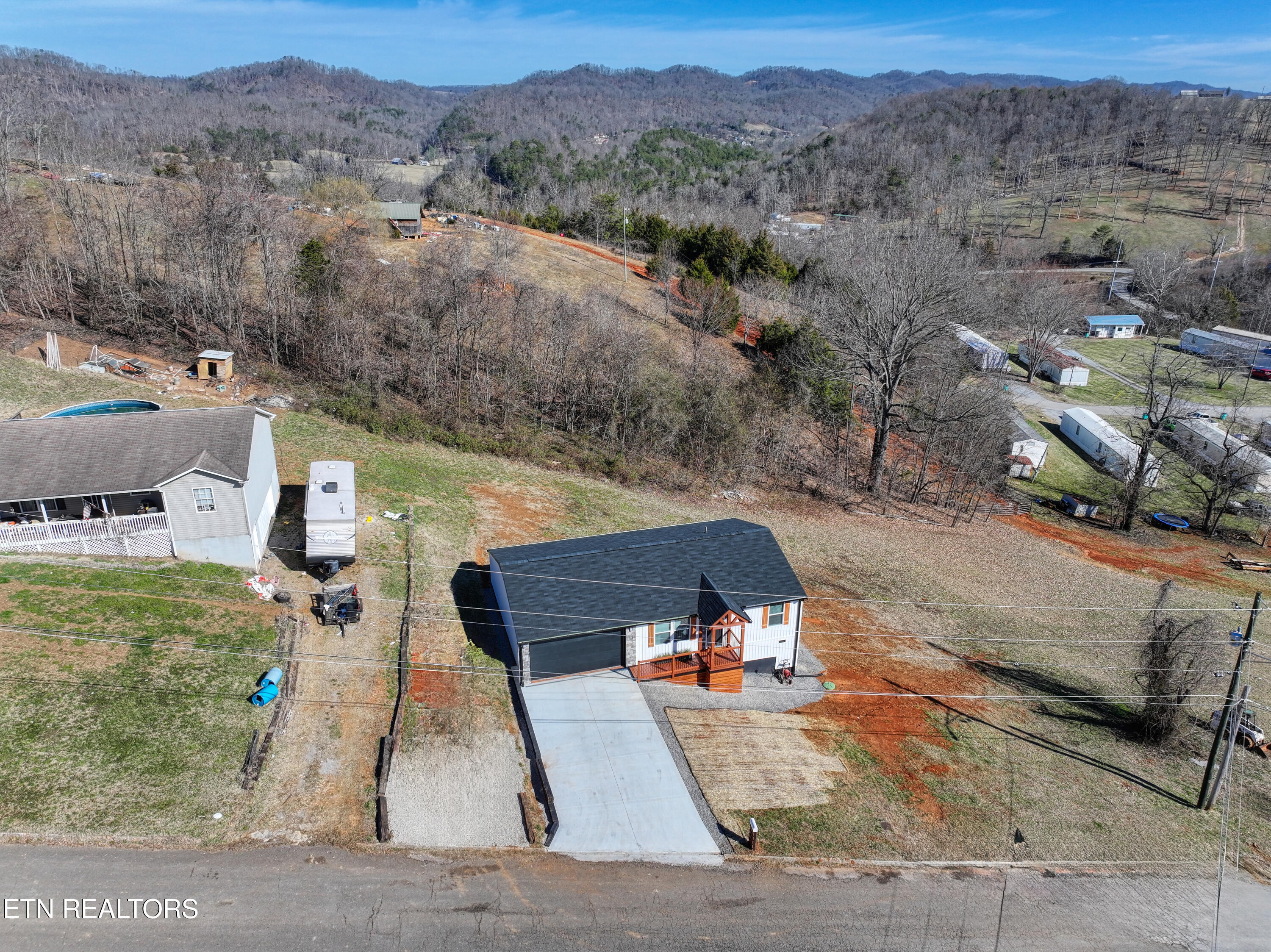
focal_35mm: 24
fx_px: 881
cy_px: 476
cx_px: 636
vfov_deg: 56.8
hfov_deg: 71.6
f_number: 2.8
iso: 120
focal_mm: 12.3
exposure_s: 1/1000
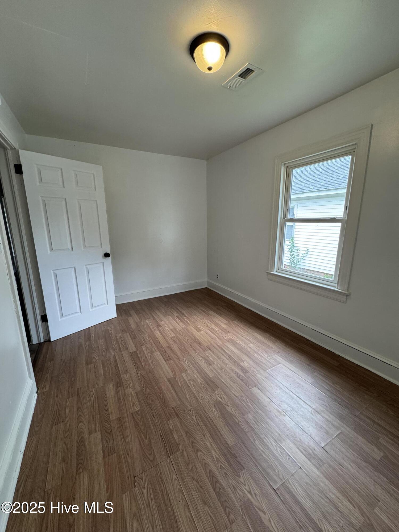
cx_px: 200
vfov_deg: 102.1
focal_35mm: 14
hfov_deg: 85.7
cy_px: 266
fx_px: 215
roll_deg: +2.6
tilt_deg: -11.8
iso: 200
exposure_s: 1/120
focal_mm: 2.22
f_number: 2.2
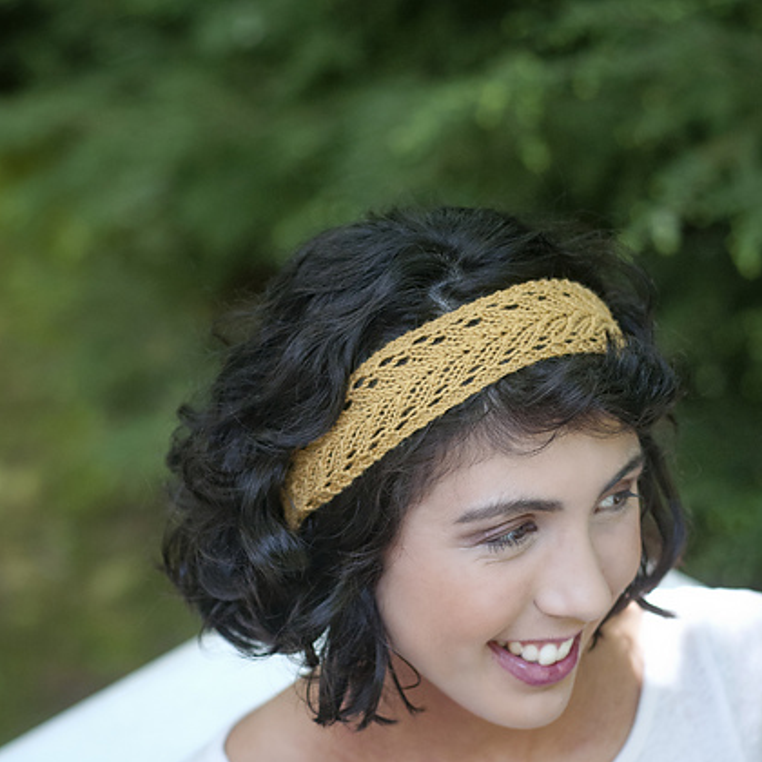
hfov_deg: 17.9
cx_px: 380
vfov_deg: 17.9
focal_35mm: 97
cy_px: 523
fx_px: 2416
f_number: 2.5
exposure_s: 1/500
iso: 640
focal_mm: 50
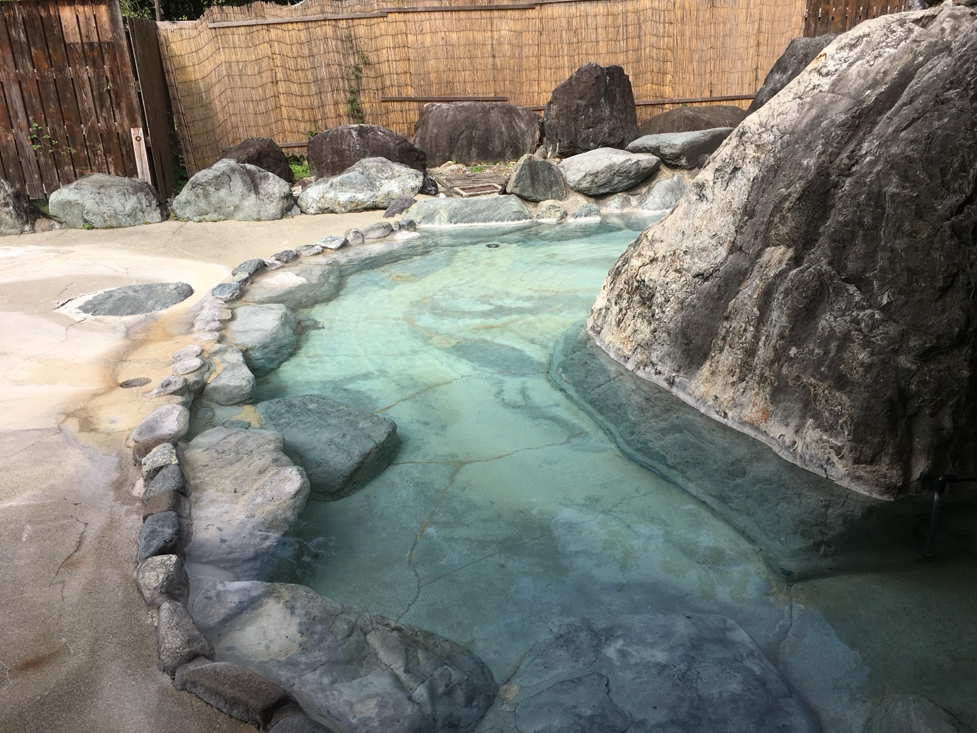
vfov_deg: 48.2
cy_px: 366
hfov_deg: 61.7
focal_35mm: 29
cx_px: 488
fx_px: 818
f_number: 2.2
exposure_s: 1/610
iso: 25
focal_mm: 4.15
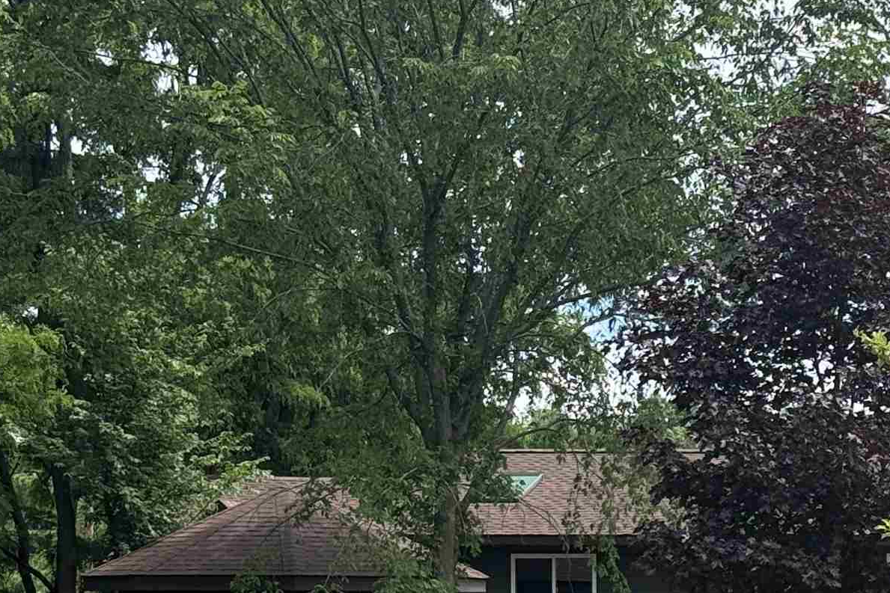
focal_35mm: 129
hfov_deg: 15.4
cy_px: 691
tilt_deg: -2.2
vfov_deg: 10.5
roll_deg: -0.2
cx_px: 1021
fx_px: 3189
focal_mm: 6.76
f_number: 1.78
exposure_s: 1/2179
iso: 64
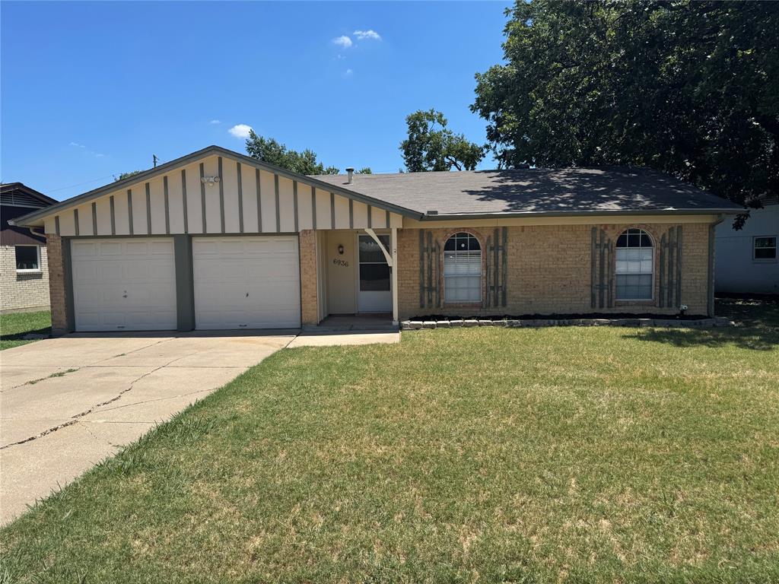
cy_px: 292
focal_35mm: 24
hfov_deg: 71.6
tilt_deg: -5.6
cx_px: 390
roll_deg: +1.1
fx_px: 540
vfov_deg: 56.8
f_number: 1.78
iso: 80
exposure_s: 1/4310
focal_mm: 6.76
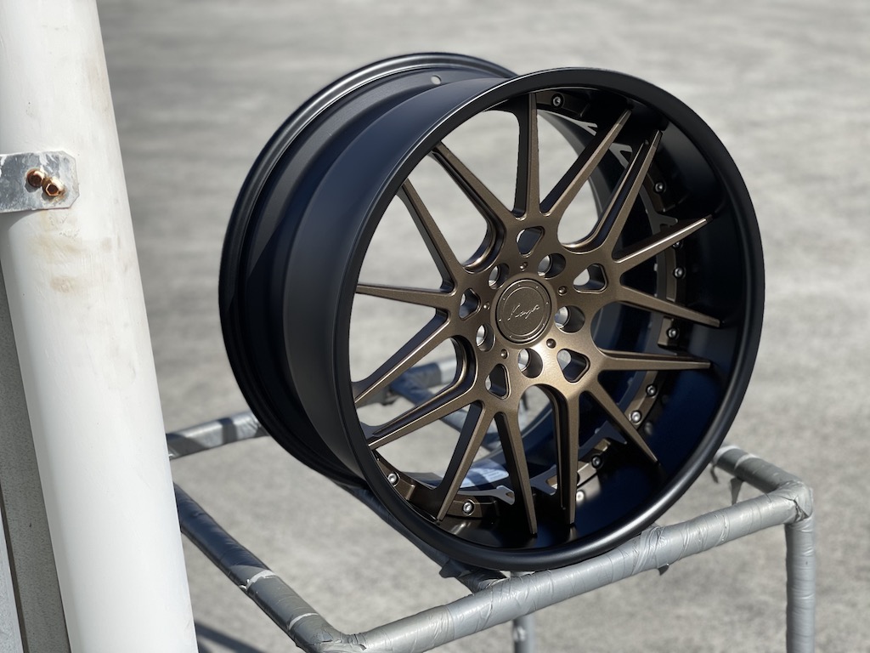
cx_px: 435
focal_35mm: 64
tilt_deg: -20.2
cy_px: 326
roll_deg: +4.1
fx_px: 1609
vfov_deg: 22.9
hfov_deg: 30.3
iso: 20
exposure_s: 1/1263
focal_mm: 7.5
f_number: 2.2
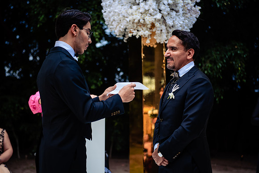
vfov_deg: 19.5
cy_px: 86
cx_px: 130
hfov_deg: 28.8
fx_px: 504
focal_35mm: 70
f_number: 2.8
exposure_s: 1/160
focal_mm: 70
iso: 320
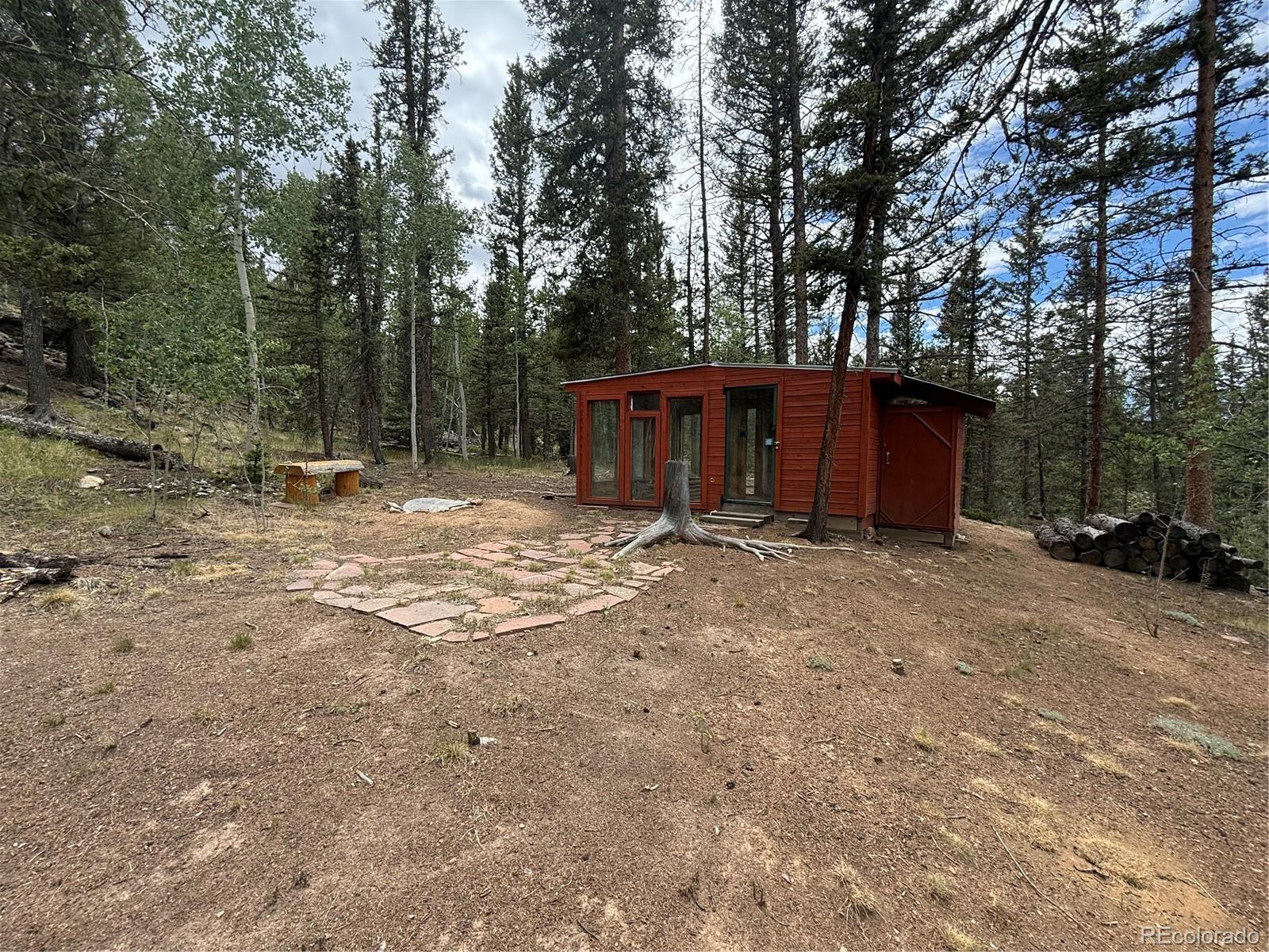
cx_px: 634
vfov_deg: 85.7
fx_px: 513
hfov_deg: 102.1
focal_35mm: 14
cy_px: 476
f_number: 2.2
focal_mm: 2.22
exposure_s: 1/789
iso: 64
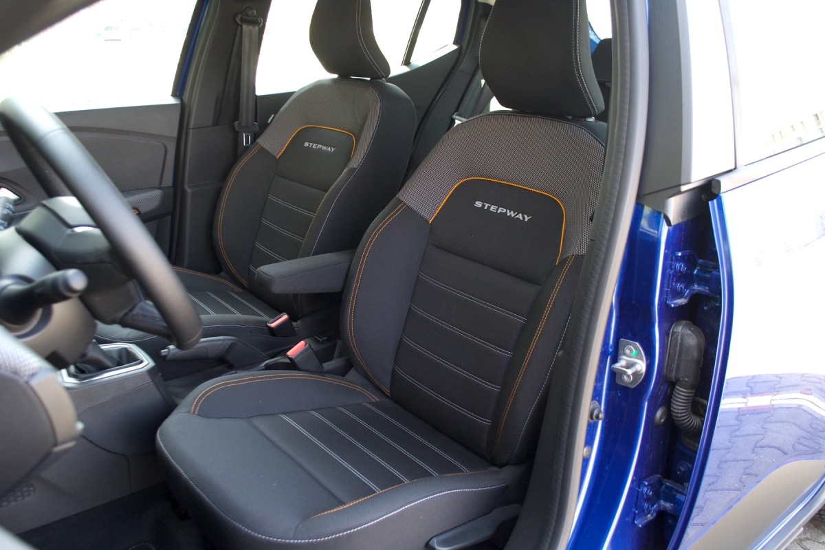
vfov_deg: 43.6
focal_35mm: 30
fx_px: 687
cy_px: 275
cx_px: 412
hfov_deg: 61.9
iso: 400
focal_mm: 20
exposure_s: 1/100
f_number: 5
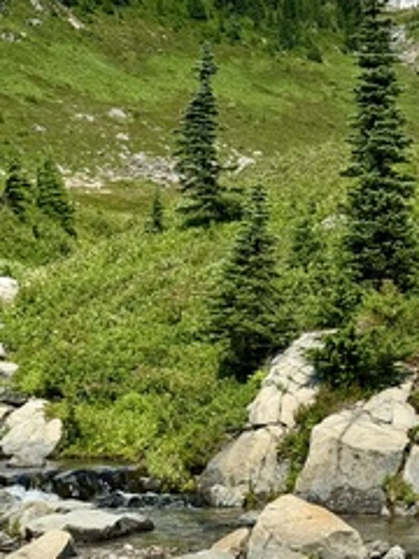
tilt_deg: +3.3
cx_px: 449
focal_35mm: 104
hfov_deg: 14.0
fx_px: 1678
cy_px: 242
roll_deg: -0.1
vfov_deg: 18.9
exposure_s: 1/4608
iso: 64
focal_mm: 6.76
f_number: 1.78
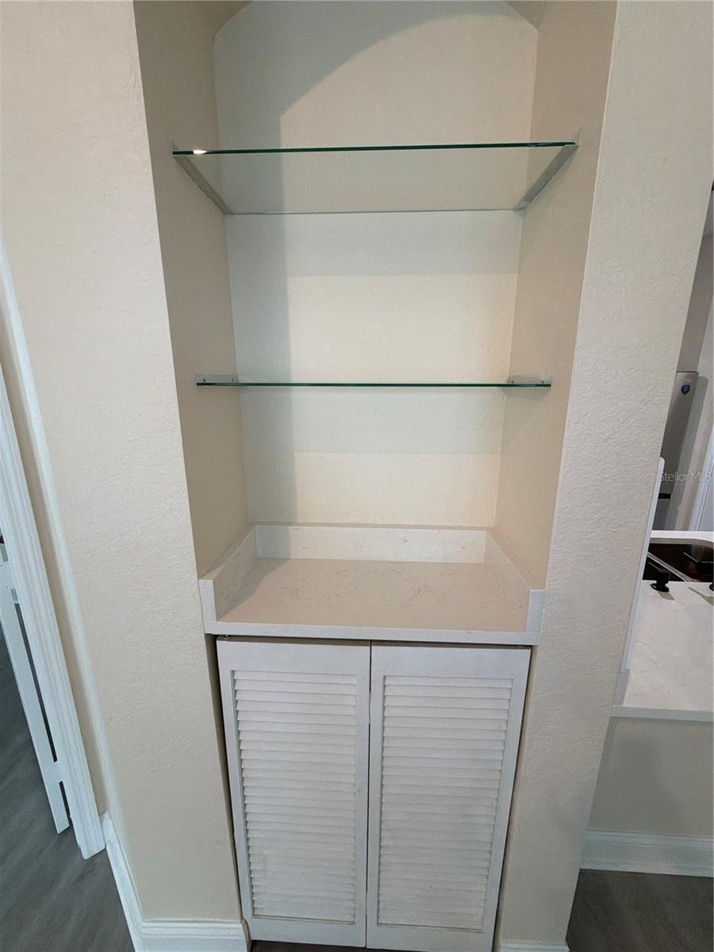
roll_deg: -0.6
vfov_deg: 102.1
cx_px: 357
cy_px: 476
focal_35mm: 14
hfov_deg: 85.7
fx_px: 385
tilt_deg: -14.8
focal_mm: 2.22
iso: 200
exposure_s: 1/60
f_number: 2.2
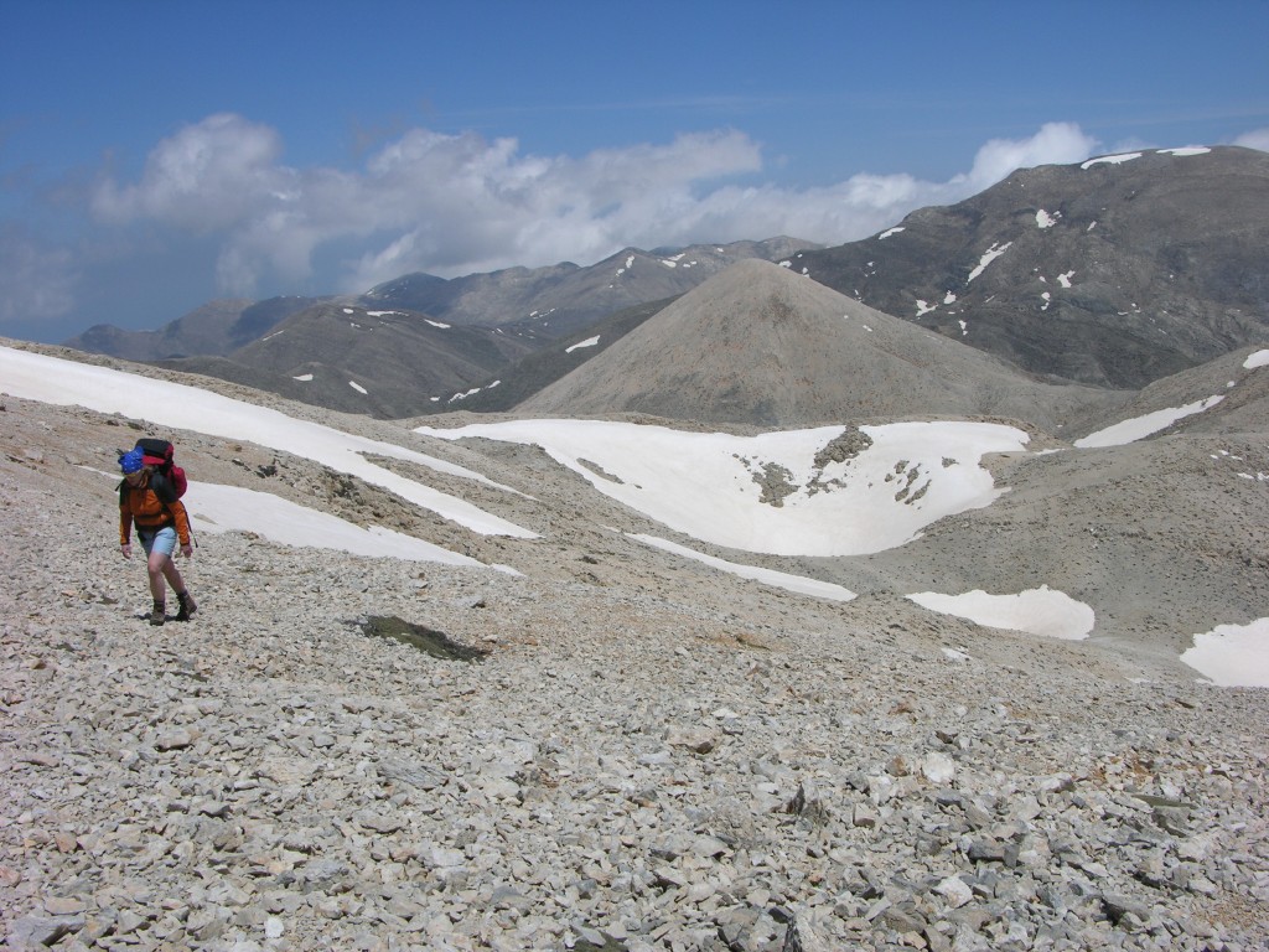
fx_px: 1283
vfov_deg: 40.7
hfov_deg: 52.6
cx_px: 634
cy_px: 476
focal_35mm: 35
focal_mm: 8.9
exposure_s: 1/356
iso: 50
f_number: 8
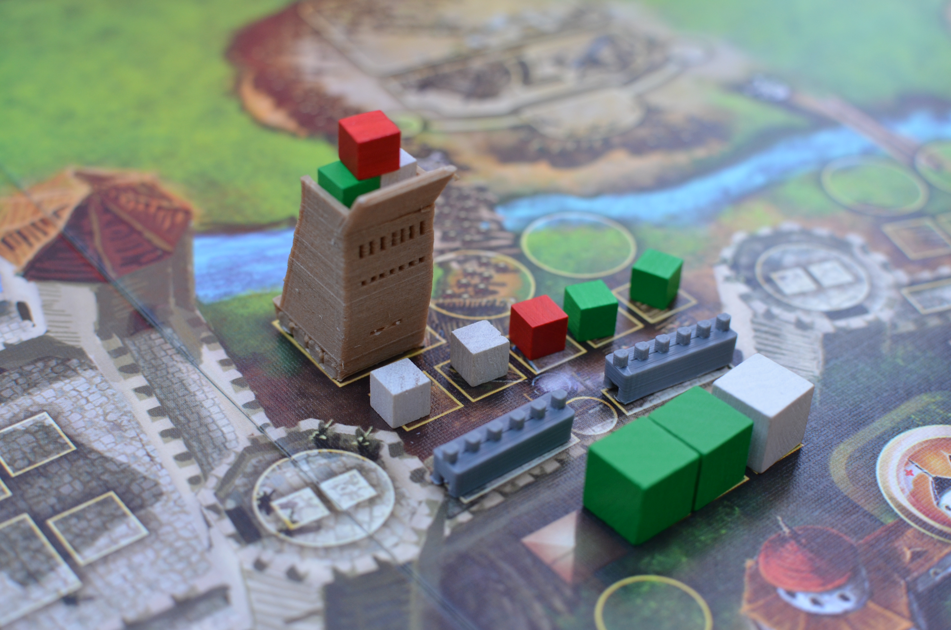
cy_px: 315
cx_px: 476
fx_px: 1384
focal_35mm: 52
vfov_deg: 25.6
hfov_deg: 37.9
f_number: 5
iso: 400
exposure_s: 1/100
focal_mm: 35
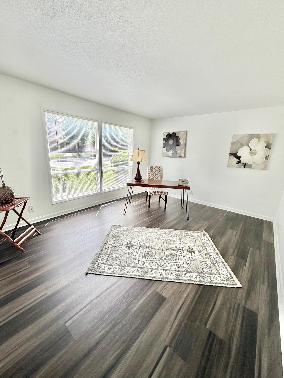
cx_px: 142
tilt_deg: -14.6
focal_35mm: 14
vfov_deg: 102.1
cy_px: 189
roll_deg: -2.1
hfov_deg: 85.7
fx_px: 153
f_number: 2.2
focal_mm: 2.22
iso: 50
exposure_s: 1/154
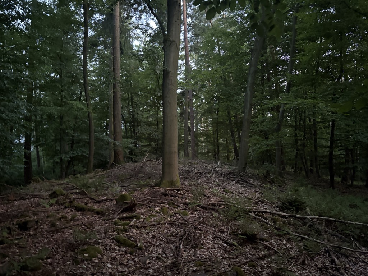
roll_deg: +0.1
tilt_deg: +3.4
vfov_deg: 53.1
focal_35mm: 26
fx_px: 276
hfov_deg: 67.3
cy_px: 138
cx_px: 184
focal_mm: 5.96
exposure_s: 1/15
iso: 1000
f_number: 1.6
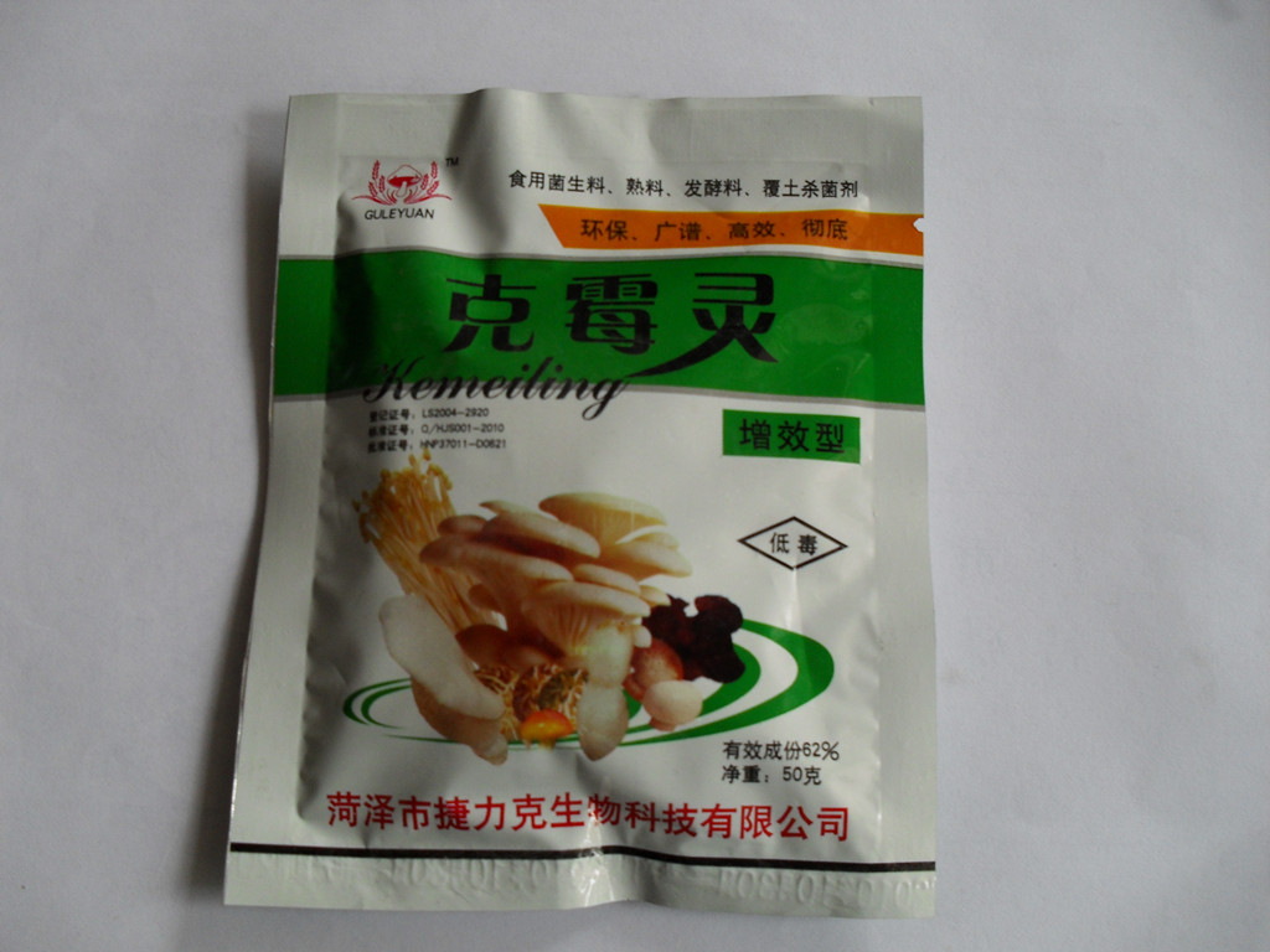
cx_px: 635
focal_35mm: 35
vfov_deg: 40.7
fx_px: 1284
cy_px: 476
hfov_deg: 52.6
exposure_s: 1/90
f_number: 3.2
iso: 100
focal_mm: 6.3
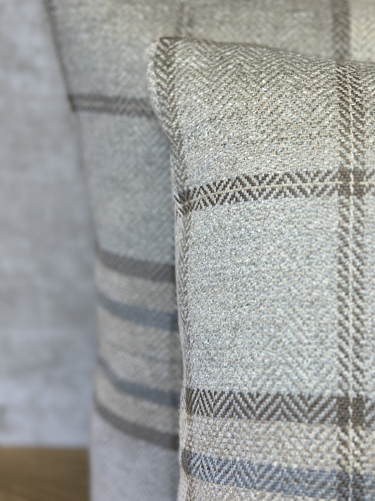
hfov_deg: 24.4
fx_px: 867
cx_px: 230
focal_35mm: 60
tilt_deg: -24.0
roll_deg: -0.8
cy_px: 220
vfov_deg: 32.1
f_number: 1.78
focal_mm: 6.86
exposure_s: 1/228
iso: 80
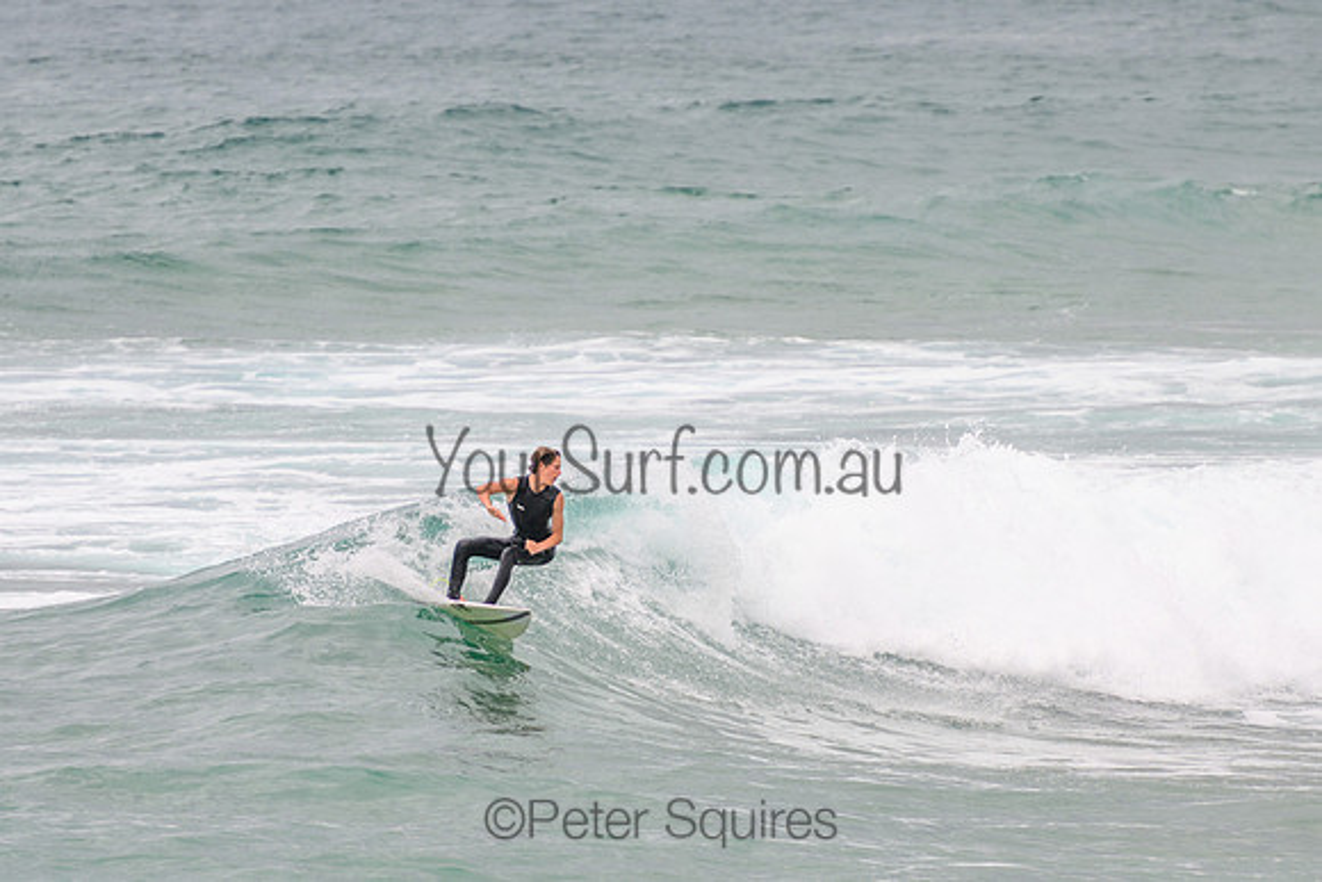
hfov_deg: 3.7
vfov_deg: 2.5
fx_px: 20213
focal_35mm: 550
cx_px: 641
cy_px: 409
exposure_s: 1/2000
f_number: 5.6
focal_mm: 400
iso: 200
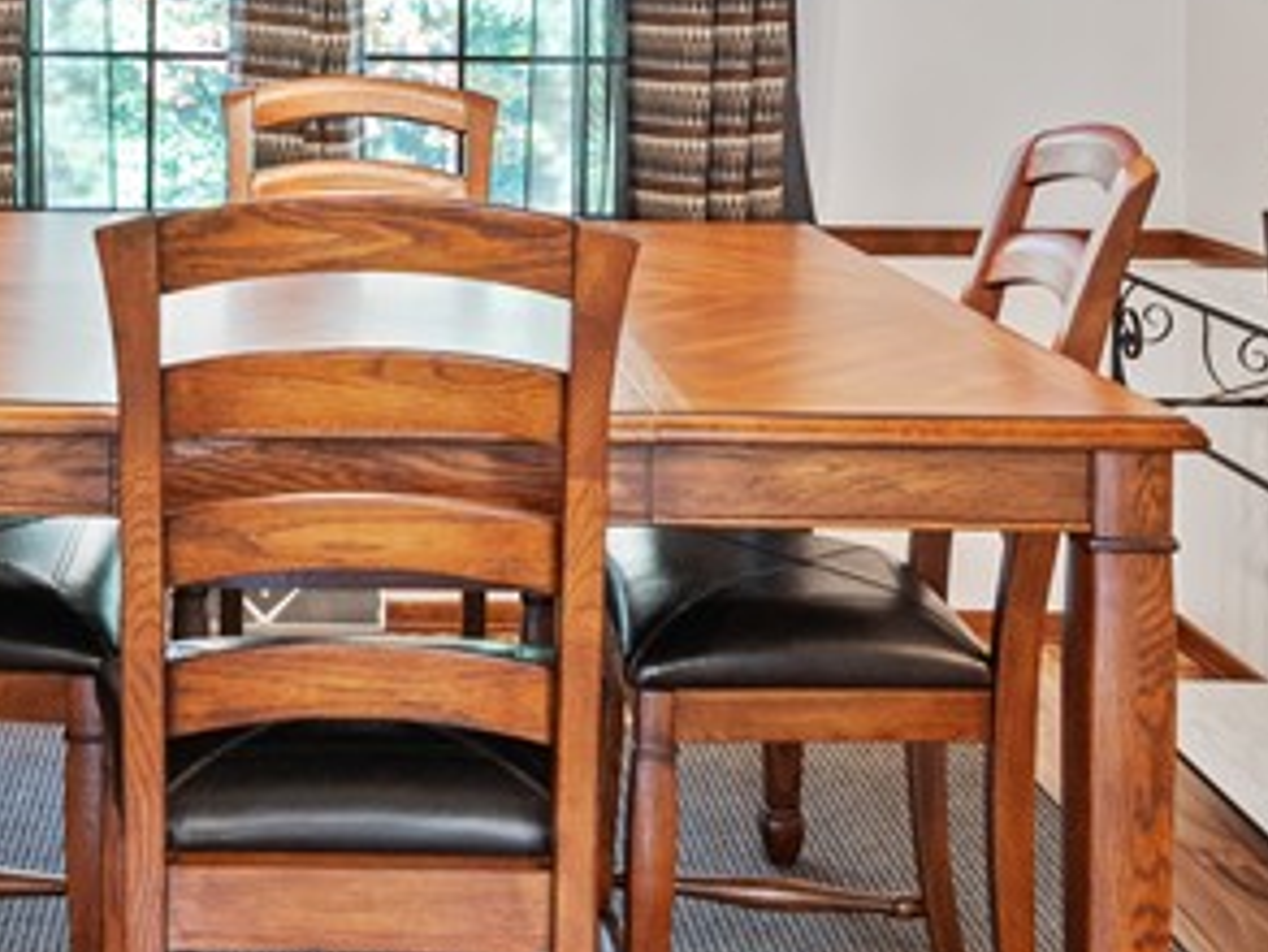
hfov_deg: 32.8
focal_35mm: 57
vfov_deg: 24.4
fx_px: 2089
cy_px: -22
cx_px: 251
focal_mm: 16
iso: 1600
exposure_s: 1/30
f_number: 2.8
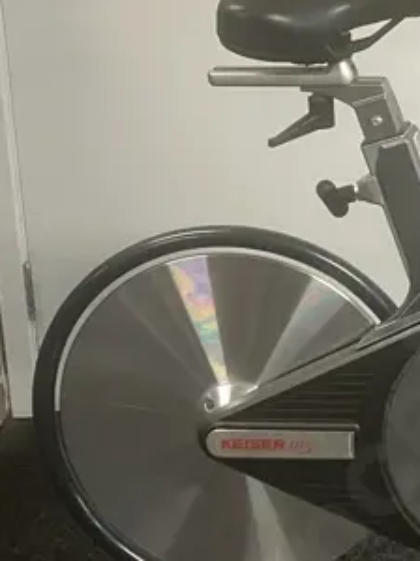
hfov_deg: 14.3
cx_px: 651
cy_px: 118
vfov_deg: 20.2
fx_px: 1554
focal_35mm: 96
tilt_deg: -13.2
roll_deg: +0.8
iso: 160
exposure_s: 1/50
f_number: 1.8
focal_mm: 3.99
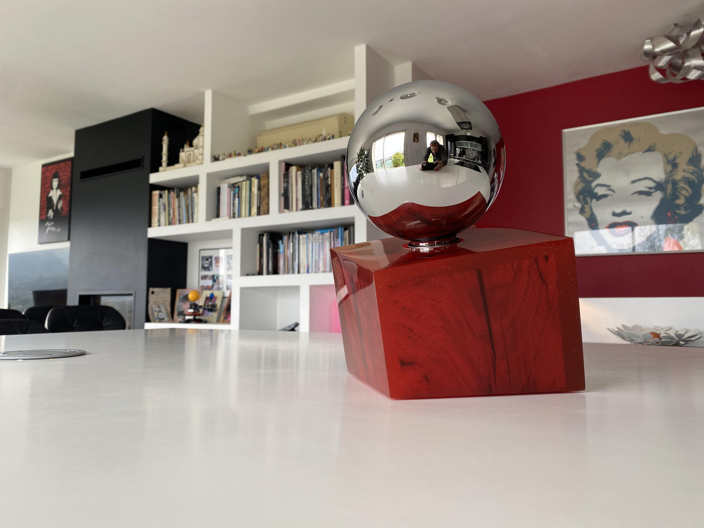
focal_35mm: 26
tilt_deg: +5.4
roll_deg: +0.1
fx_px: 529
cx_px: 352
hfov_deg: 67.3
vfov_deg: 53.1
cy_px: 264
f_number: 1.8
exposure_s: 1/122
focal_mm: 4.25
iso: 50
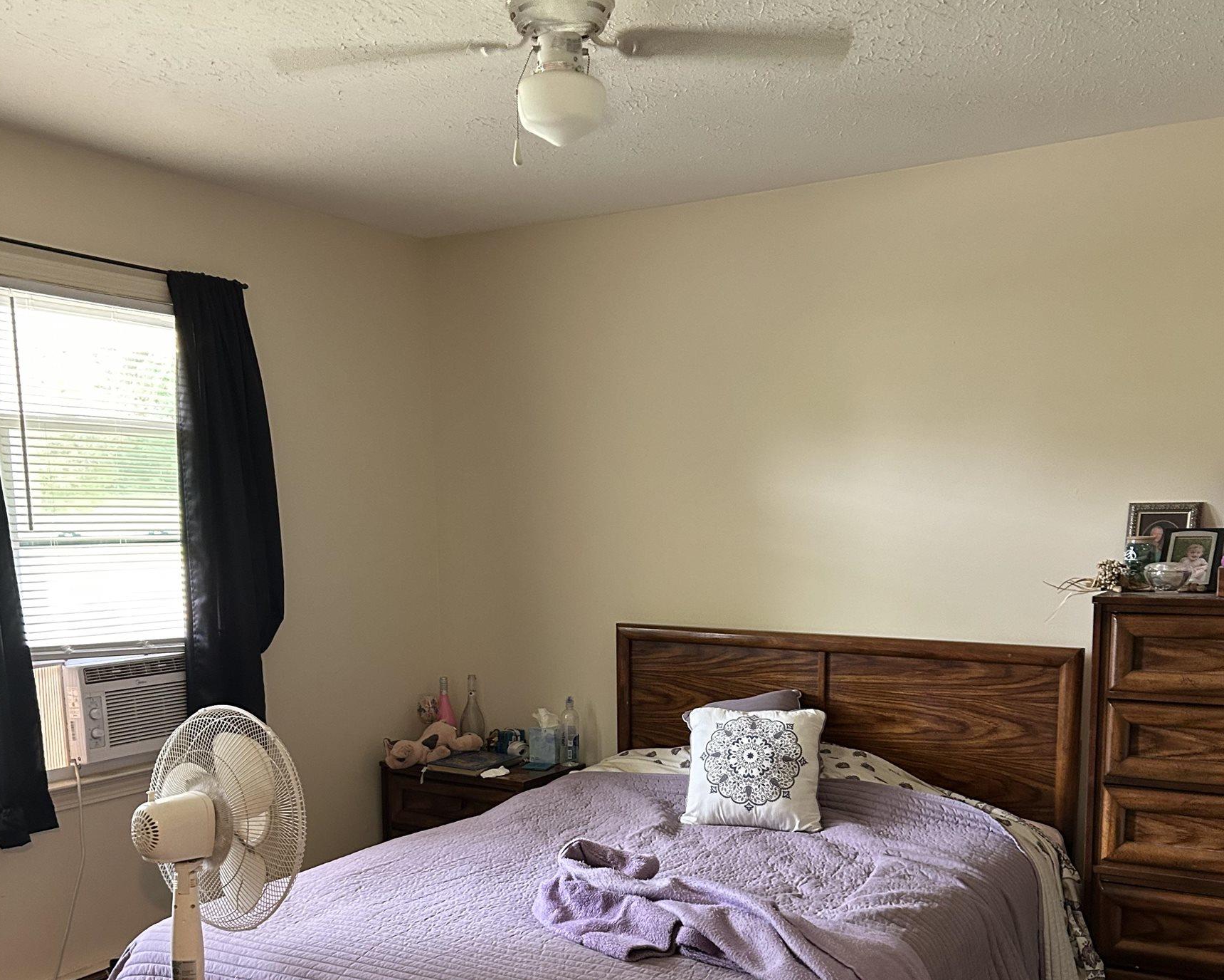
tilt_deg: -10.1
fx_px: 1232
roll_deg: +0.6
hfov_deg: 52.8
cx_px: 610
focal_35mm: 34
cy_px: 704
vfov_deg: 42.3
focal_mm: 5.7
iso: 400
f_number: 1.5
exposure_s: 1/60
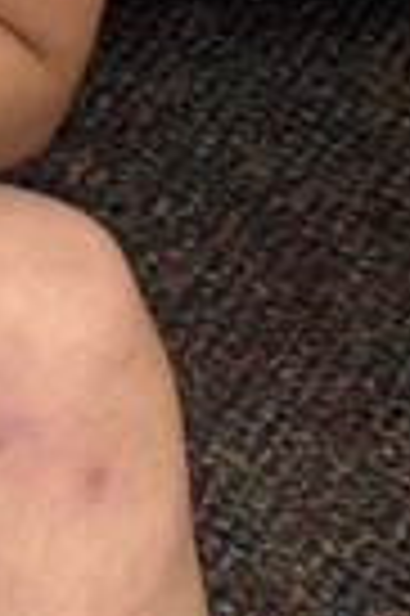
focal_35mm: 202
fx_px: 3459
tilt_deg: -46.7
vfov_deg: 10.2
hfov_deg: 5.9
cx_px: -1104
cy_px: 324
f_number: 1.6
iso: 200
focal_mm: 5.96
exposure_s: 1/60
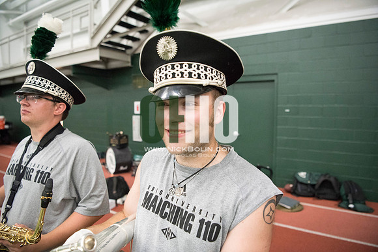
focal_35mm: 24
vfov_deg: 53.2
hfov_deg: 73.7
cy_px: 126
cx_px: 189
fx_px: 252
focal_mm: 24
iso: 3200
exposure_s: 1/250
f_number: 3.2
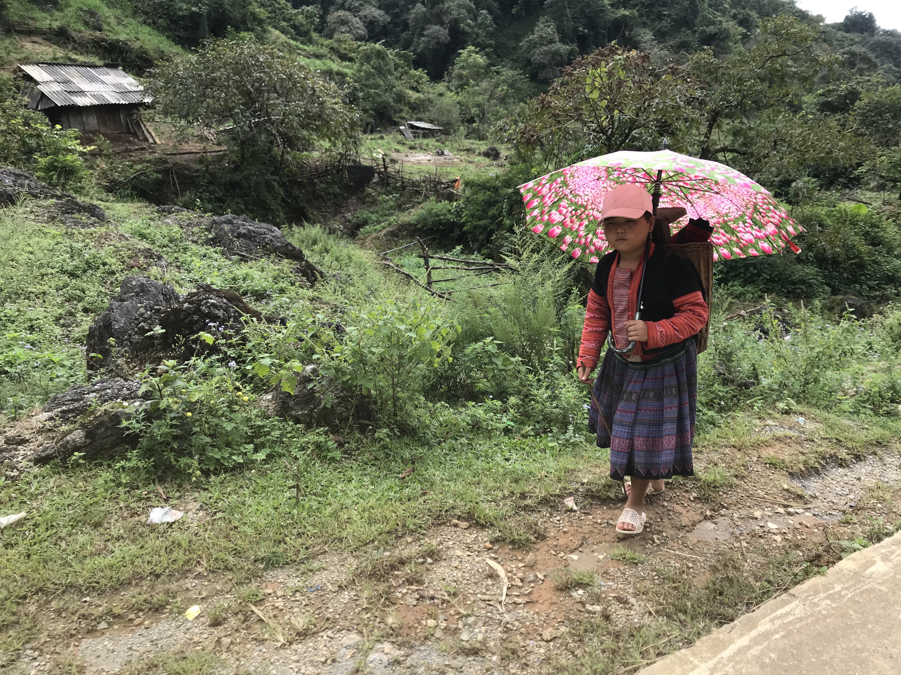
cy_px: 338
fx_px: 729
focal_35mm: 28
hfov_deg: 63.4
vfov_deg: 49.7
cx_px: 450
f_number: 1.8
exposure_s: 1/570
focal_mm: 3.99
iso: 20
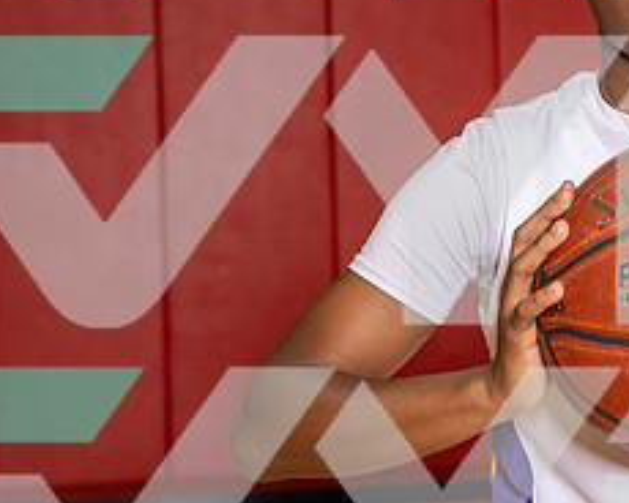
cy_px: 182
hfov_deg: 14.9
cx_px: 563
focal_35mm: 128
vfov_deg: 12.0
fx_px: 2383
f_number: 5.6
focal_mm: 54
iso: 500
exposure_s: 1/250
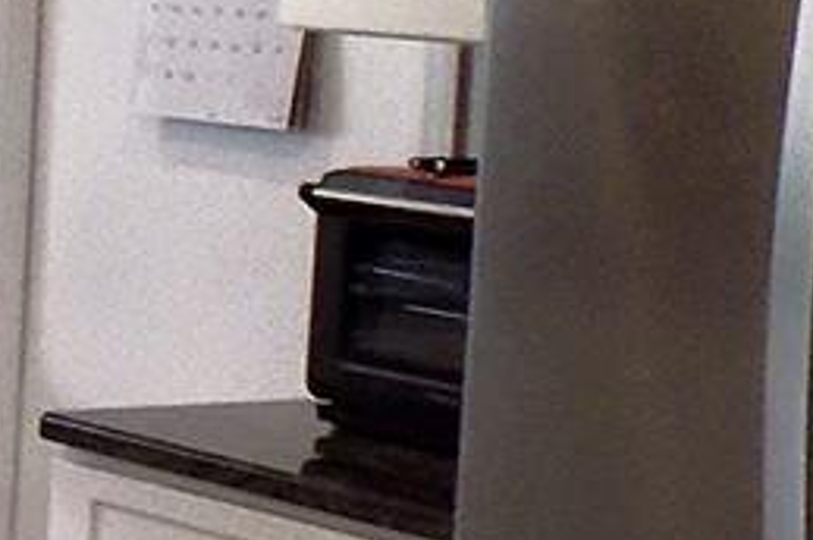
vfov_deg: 9.2
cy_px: 104
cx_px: -1284
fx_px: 3338
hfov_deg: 11.1
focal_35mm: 148
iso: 220
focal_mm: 4
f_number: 3.1
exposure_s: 1/30
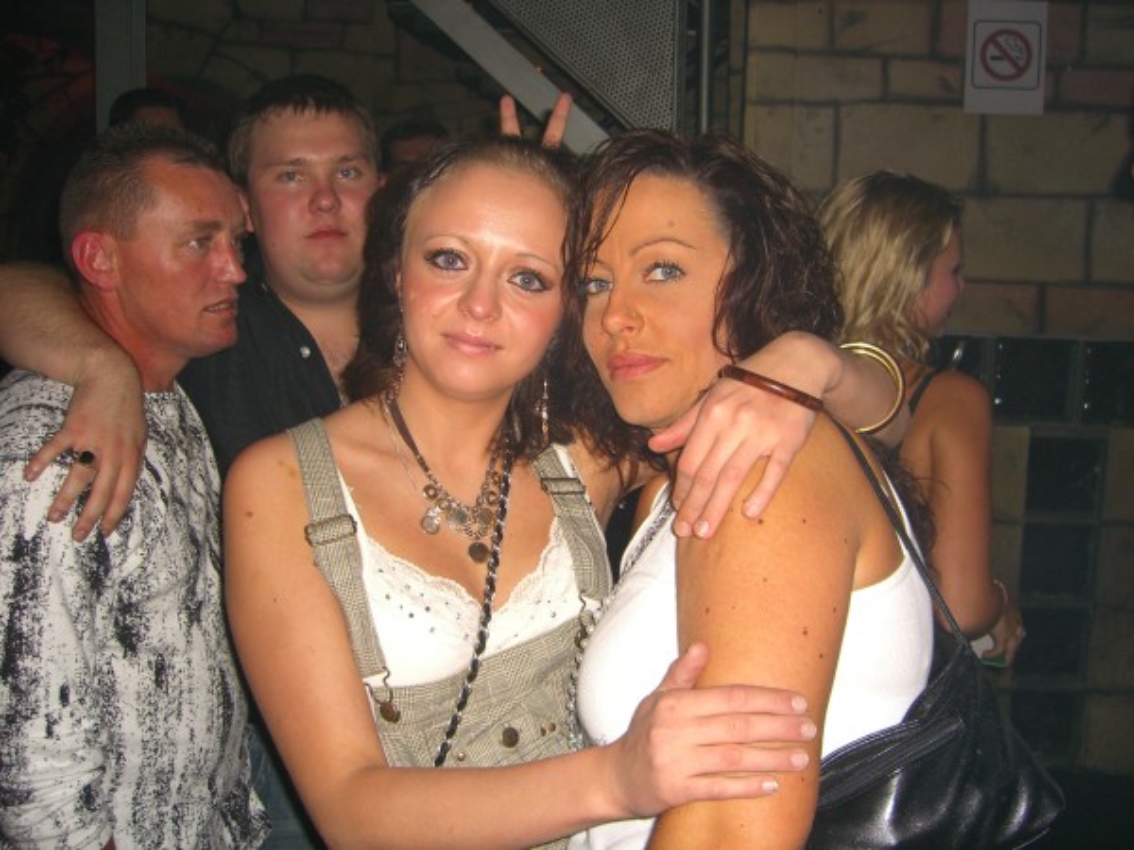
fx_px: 1245
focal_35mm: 38
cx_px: 567
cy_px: 425
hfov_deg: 49.0
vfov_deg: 37.7
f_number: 2.8
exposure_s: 1/60
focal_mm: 7.9
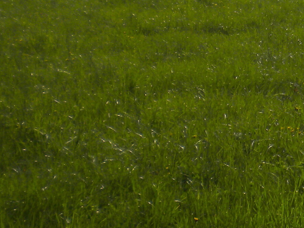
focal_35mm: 122
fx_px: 1072
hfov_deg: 15.0
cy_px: 28
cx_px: 452
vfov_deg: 12.1
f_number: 4.6
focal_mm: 6.3
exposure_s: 1/810
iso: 80
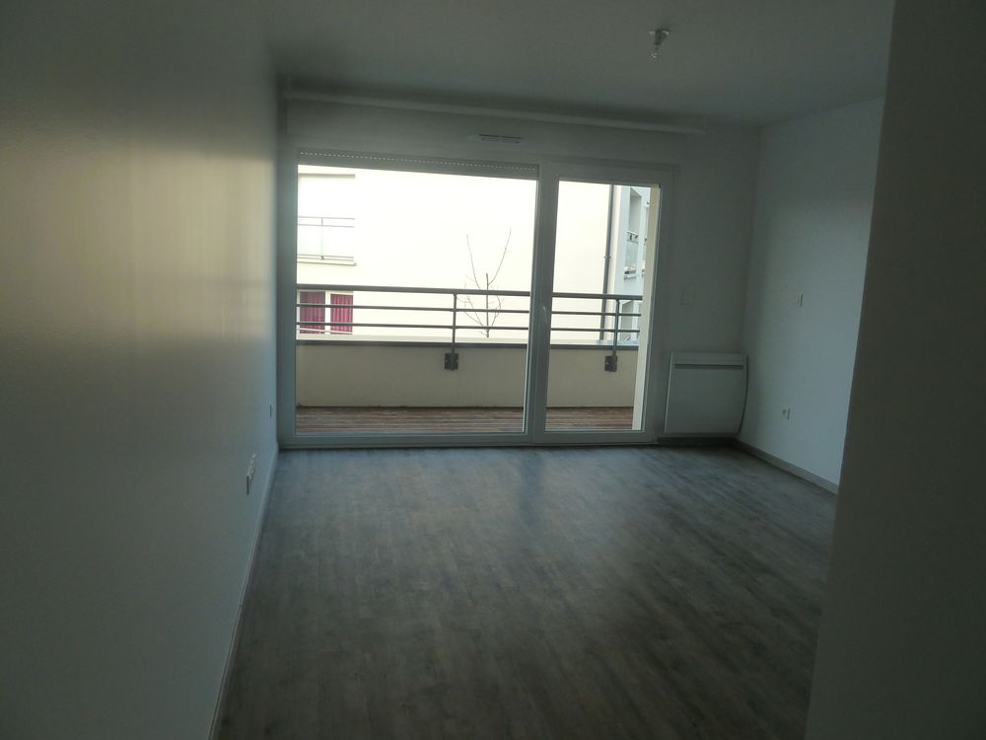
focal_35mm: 25
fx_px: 712
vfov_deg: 54.9
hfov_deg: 69.4
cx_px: 493
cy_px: 370
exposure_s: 1/80
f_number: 3.3
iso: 125
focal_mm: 4.1
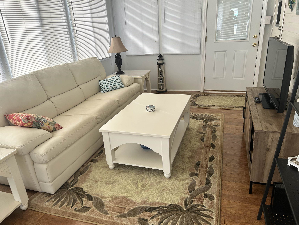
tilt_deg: -21.6
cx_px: 150
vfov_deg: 53.1
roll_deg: +4.1
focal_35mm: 26
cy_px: 112
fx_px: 225
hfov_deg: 67.3
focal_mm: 5.7
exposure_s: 1/121
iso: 80
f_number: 1.5
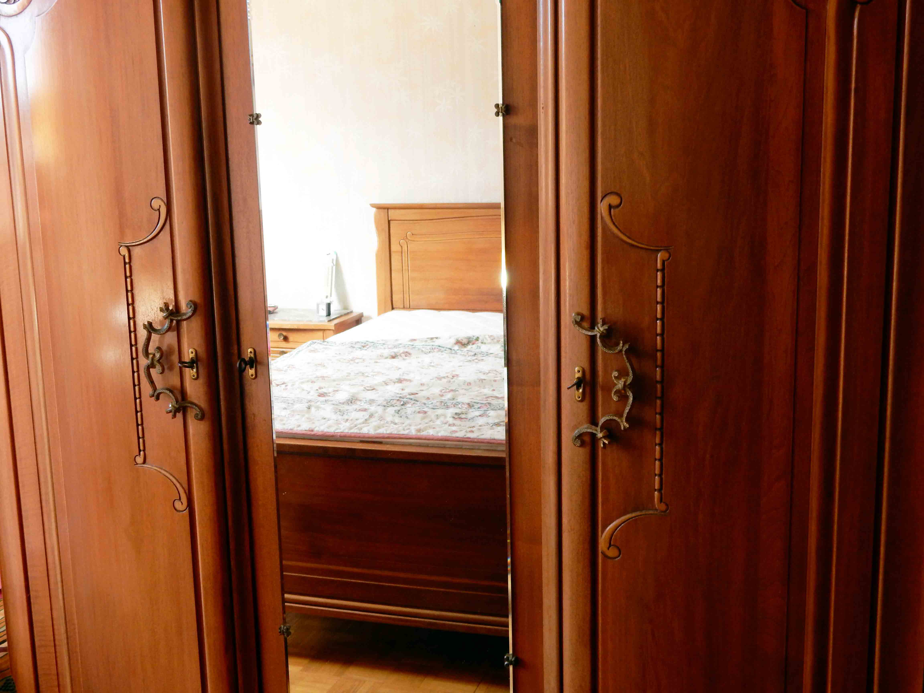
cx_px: 462
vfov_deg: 33.6
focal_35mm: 43
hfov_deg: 43.9
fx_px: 1148
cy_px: 346
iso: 200
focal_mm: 7.6
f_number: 4.2
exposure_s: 1/30
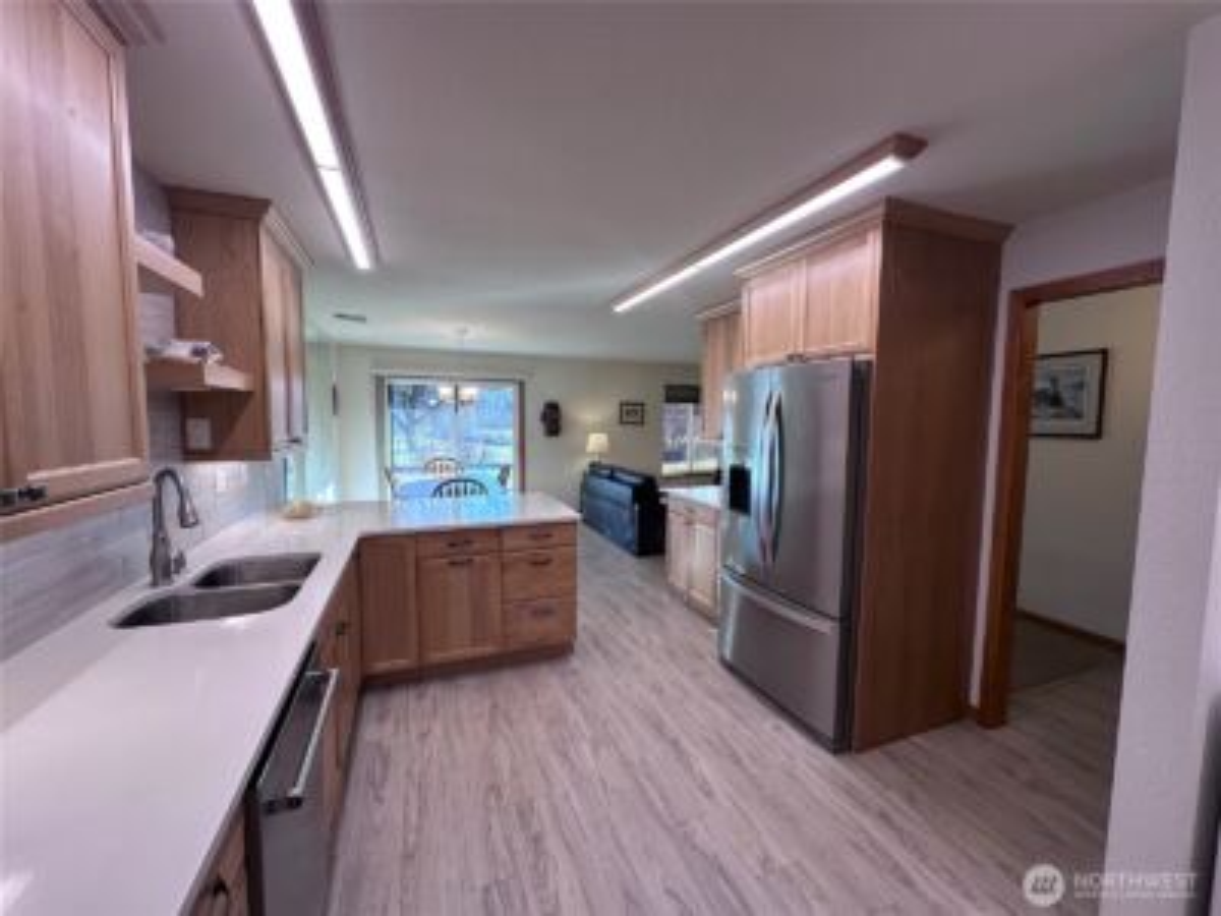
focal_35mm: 14
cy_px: 458
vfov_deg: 85.7
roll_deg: -1.2
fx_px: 494
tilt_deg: -4.5
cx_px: 610
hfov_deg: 102.1
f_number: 2.2
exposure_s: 1/120
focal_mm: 2.22
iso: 64
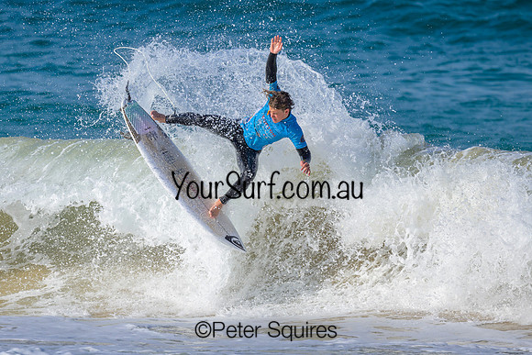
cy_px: 182
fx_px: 16235
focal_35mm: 1098
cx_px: 258
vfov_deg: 1.3
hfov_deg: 1.9
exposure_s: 1/2000
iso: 220
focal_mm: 800
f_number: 6.3
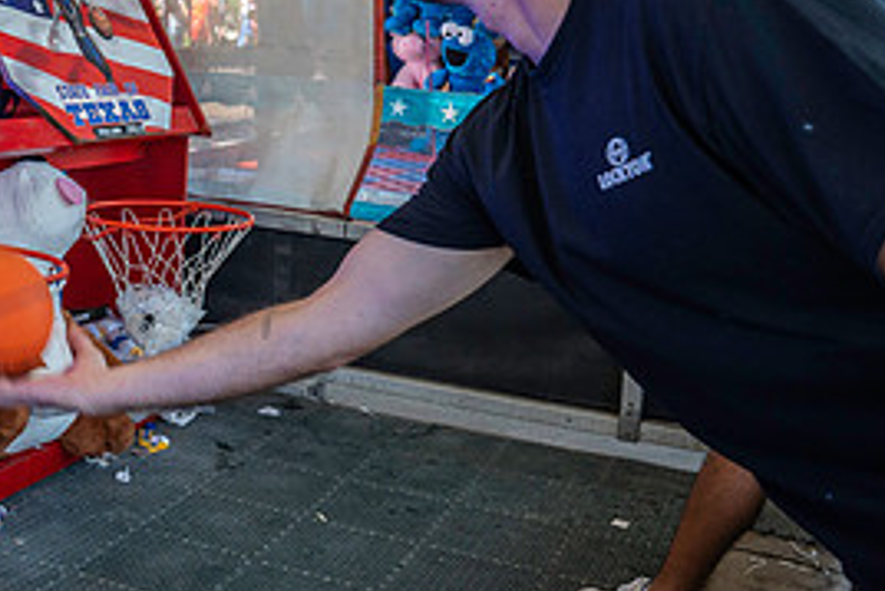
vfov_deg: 25.5
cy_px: 107
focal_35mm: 52
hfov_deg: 36.4
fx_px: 1279
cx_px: 132
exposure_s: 1/200
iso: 1000
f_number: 5.6
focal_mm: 24
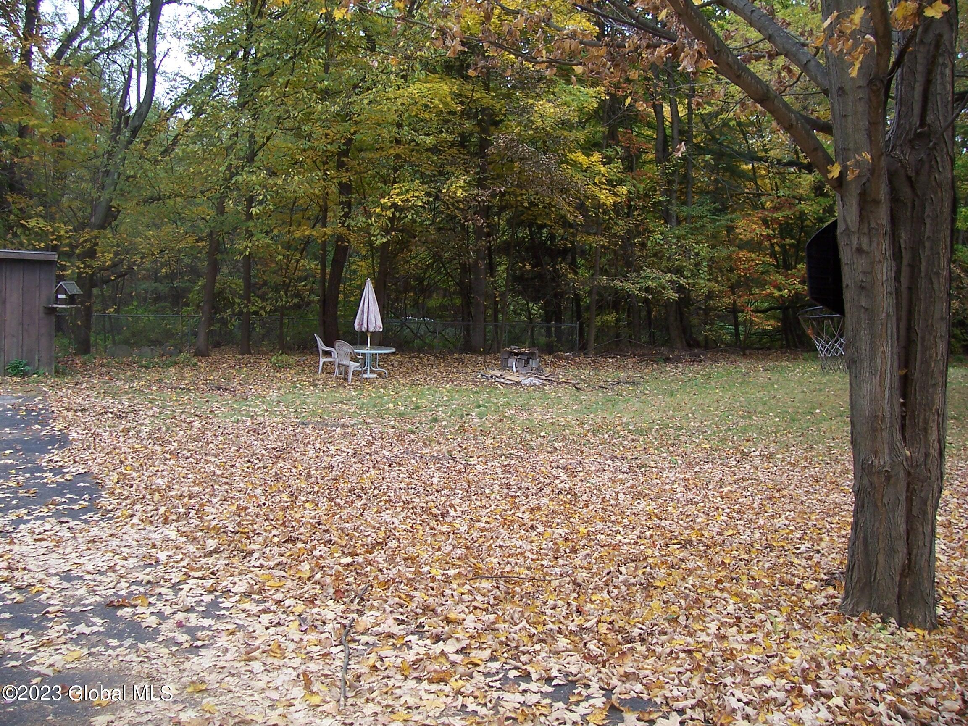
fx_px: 951
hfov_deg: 54.0
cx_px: 484
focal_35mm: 34
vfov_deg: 41.8
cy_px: 363
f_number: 2.7
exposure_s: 1/125
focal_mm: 5.6
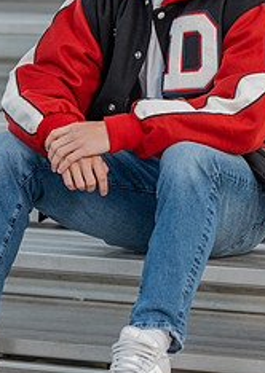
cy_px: 110
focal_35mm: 259
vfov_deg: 7.8
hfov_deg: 5.5
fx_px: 2741
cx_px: 165
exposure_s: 1/100
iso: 50
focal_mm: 85
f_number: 1.8
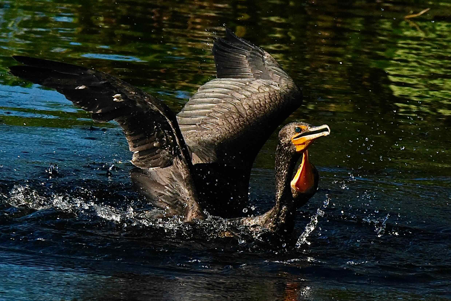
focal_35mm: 450
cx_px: 226
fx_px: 5639
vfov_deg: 3.1
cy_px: 150
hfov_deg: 4.6
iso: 5000
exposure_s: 1/3200
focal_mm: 450
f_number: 18
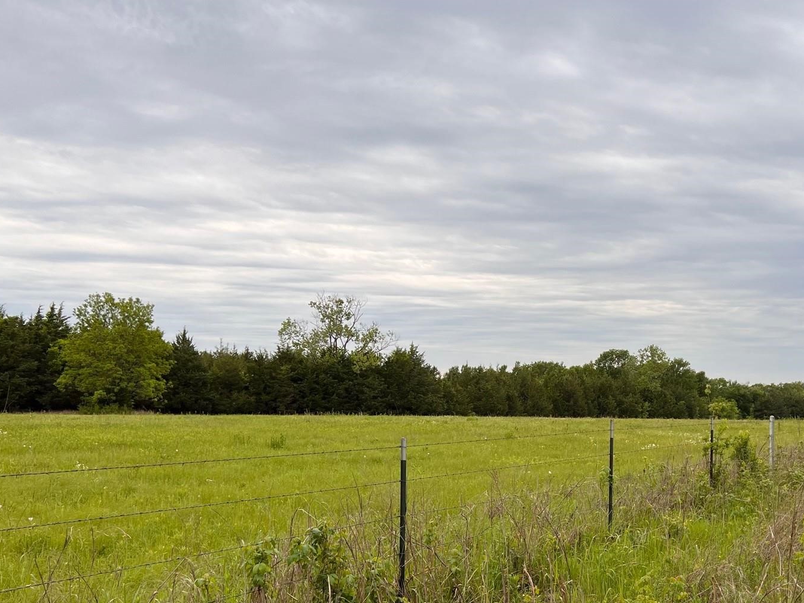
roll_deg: -0.4
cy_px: 414
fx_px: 906
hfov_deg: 46.8
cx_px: 558
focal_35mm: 39
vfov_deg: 36.3
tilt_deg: -1.4
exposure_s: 1/567
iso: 50
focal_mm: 5.7
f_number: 1.5
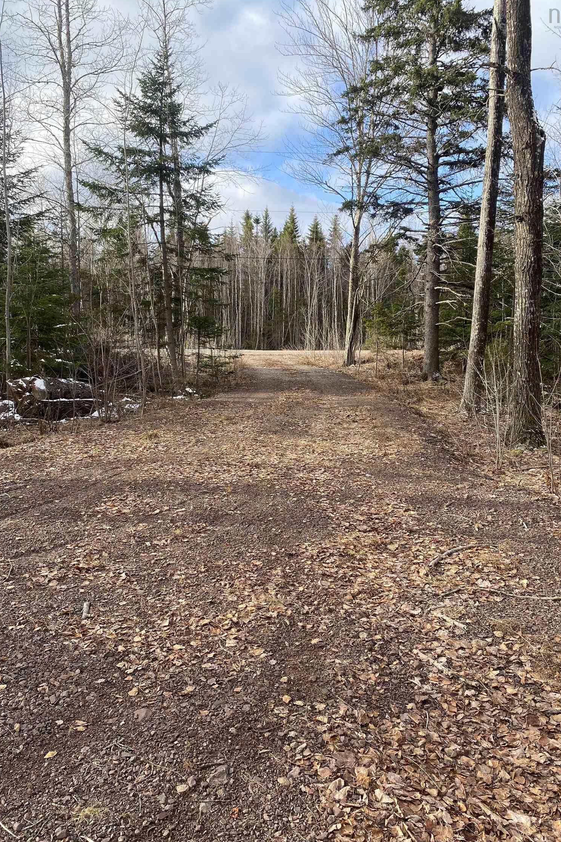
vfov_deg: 65.5
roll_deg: -0.5
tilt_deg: -7.7
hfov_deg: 46.4
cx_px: 287
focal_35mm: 28
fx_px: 655
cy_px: 431
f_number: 1.8
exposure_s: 1/738
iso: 32
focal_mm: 4.25
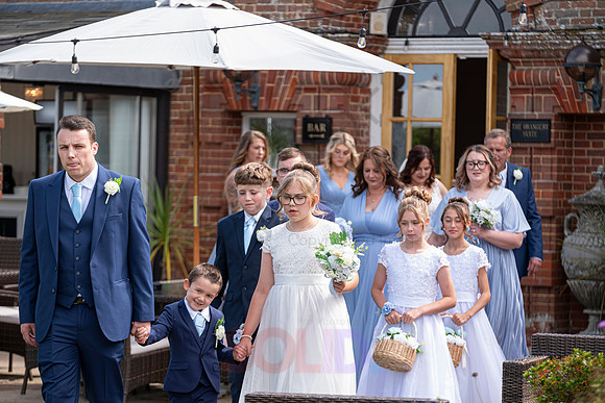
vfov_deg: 8.6
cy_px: 202
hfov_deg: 12.9
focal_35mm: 159
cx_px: 302
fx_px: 2673
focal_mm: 106
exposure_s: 1/640
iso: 200
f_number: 3.2
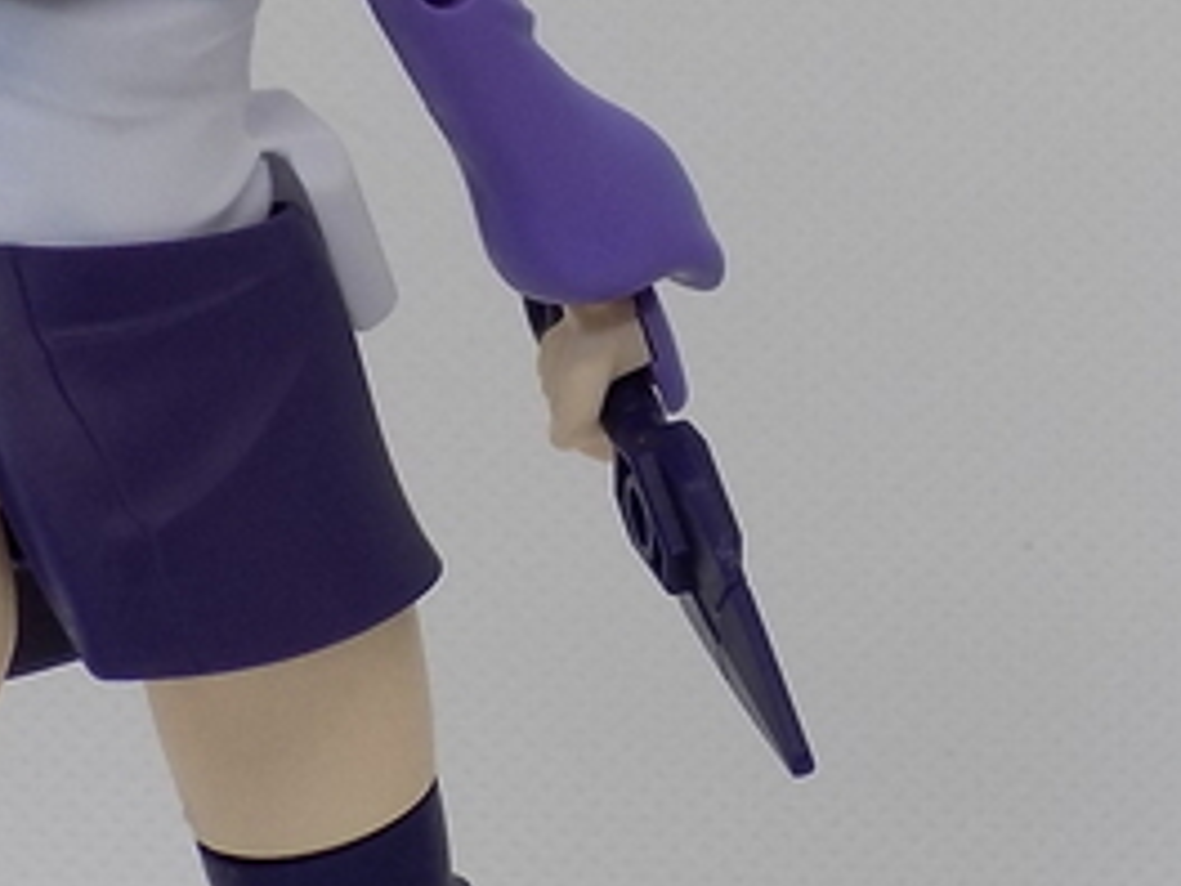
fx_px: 7130
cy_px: 430
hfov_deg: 9.5
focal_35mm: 209
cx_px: 868
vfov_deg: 7.1
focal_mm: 8.1
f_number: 3.7
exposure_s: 1/50
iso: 80
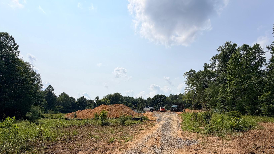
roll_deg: -0.3
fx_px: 138
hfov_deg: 89.5
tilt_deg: +1.1
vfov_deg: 56.4
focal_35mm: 19
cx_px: 142
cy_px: 109
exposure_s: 1/1961
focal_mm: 2.22
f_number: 2.2
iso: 20
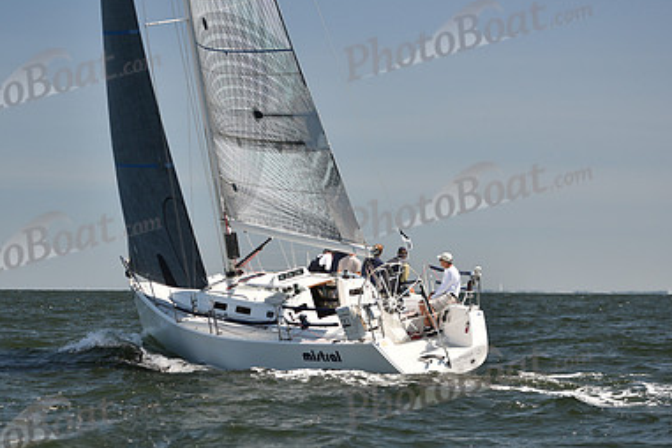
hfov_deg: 15.0
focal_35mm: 137
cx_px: 254
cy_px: 315
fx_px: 2557
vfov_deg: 10.0
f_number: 2.8
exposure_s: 1/1600
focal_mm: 90
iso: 250
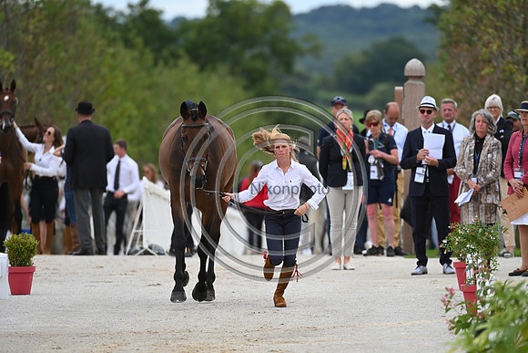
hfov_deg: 5.2
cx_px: 264
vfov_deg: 3.4
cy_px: 176
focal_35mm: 400
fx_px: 5868
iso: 560
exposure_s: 1/1600
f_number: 5.6
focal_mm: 400
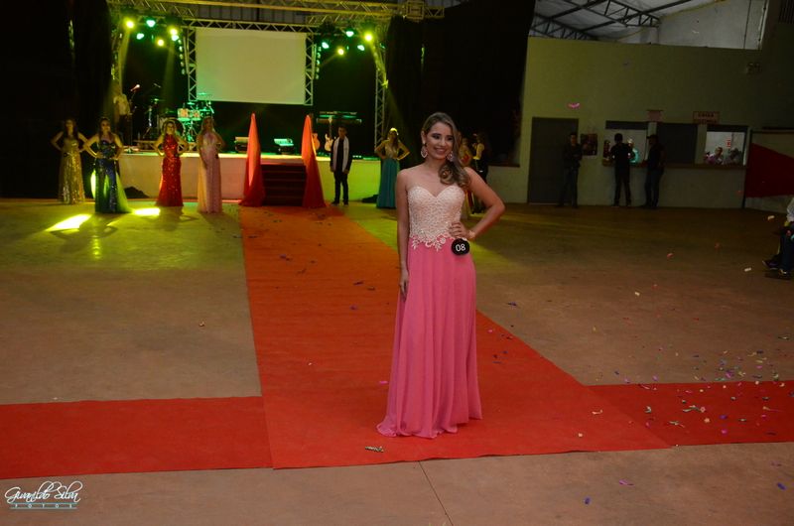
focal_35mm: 36
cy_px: 263
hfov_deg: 53.2
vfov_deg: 36.7
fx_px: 792
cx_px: 397
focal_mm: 24
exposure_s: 1/40
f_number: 5
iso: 3200
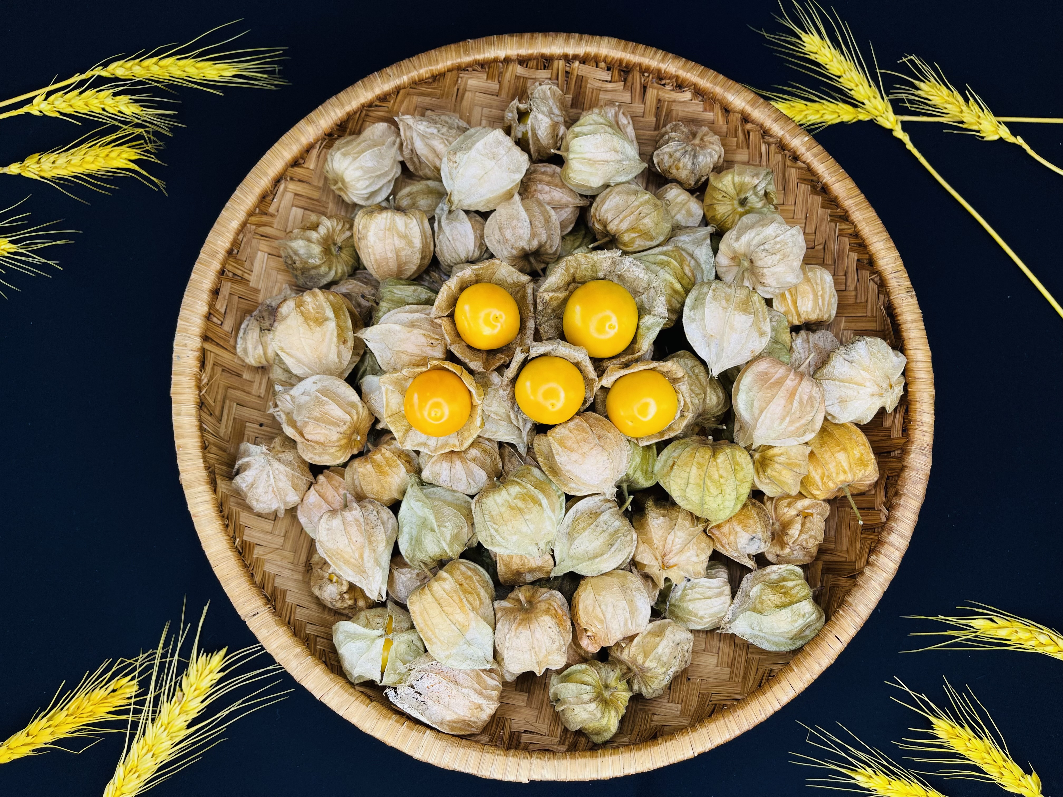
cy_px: 398
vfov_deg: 53.1
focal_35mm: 26
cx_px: 532
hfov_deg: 67.3
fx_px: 798
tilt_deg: -78.6
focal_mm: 5.1
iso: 40
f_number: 1.6
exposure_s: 1/121
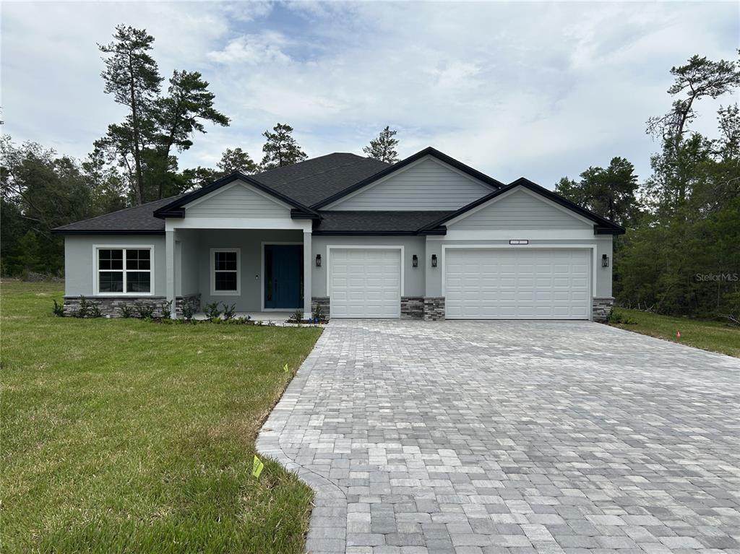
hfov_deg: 67.3
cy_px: 277
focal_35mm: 26
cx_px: 370
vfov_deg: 53.0
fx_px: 556
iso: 50
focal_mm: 5.7
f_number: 1.5
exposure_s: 1/7463
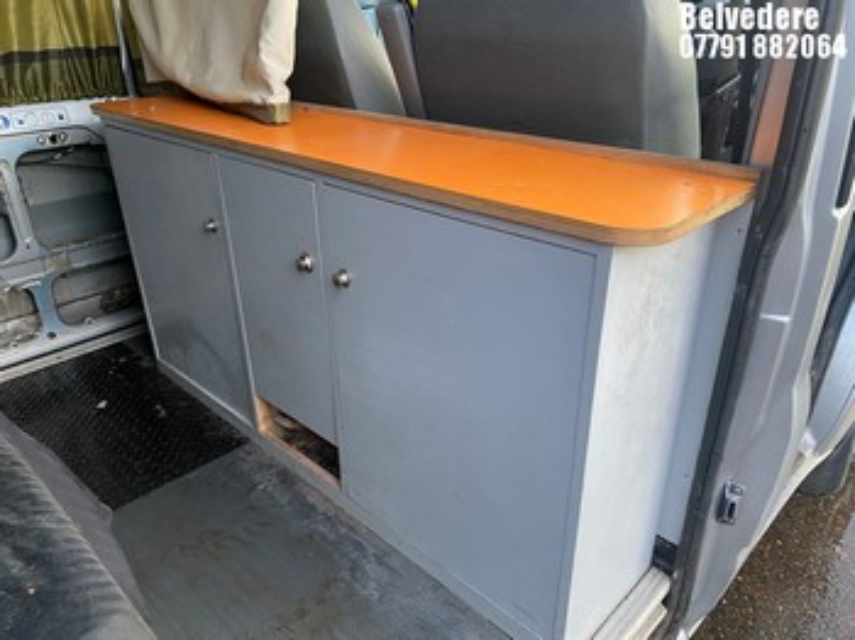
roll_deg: +3.6
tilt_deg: -26.8
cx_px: 428
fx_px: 642
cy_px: 320
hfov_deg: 67.3
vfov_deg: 53.0
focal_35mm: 26
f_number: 1.8
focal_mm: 4.25
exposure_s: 1/60
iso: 200
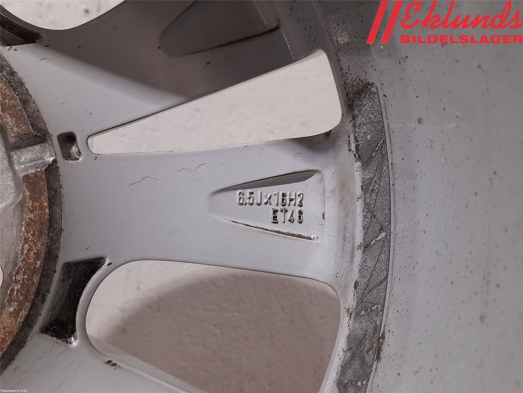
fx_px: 378
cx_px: 262
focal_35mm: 25
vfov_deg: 54.9
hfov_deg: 69.4
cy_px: 196
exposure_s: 1/50
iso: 320
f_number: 2
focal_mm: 4.6
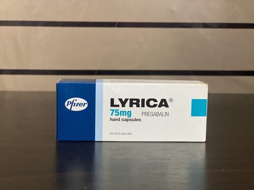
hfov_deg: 36.8
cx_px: 127
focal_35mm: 52
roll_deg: +1.3
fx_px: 382
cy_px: 95
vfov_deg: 28.0
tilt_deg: -5.6
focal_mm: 6
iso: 250
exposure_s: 1/122
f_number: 2
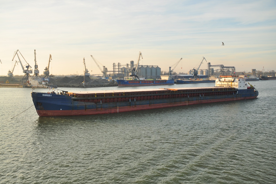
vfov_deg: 38.9
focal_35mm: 34
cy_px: 94
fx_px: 261
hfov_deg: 55.8
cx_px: 134
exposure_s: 1/500
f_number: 5
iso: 200
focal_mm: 22
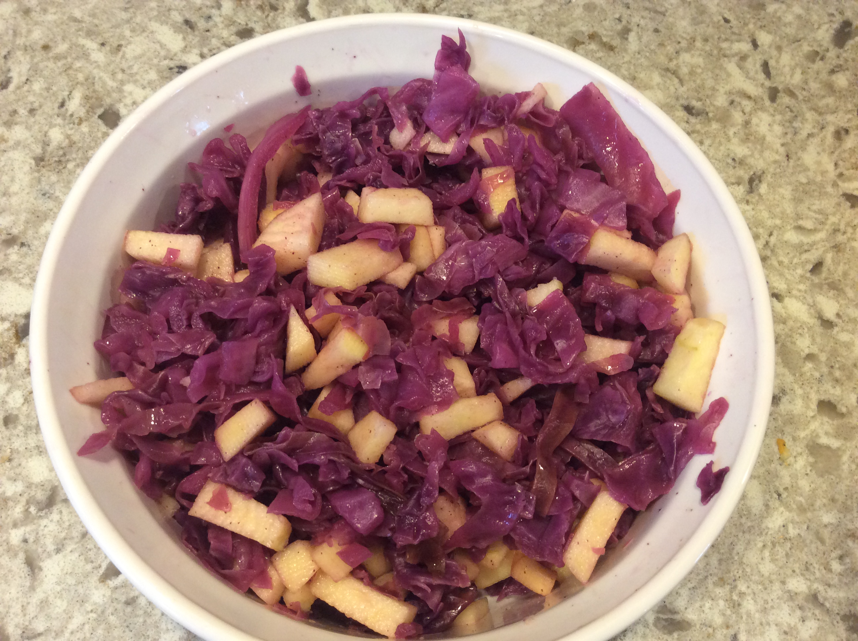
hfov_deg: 56.9
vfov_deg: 44.1
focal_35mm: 32
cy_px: 320
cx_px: 429
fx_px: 792
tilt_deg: -65.8
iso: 125
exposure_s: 1/24
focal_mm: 3.3
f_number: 2.4
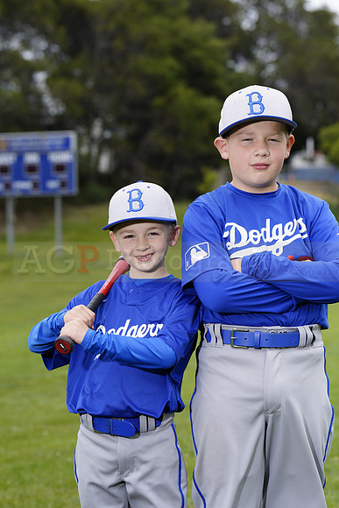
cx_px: 170
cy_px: 254
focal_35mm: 125
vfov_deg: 16.4
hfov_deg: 11.0
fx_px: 1764
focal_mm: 125
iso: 100
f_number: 6.3
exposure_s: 1/250
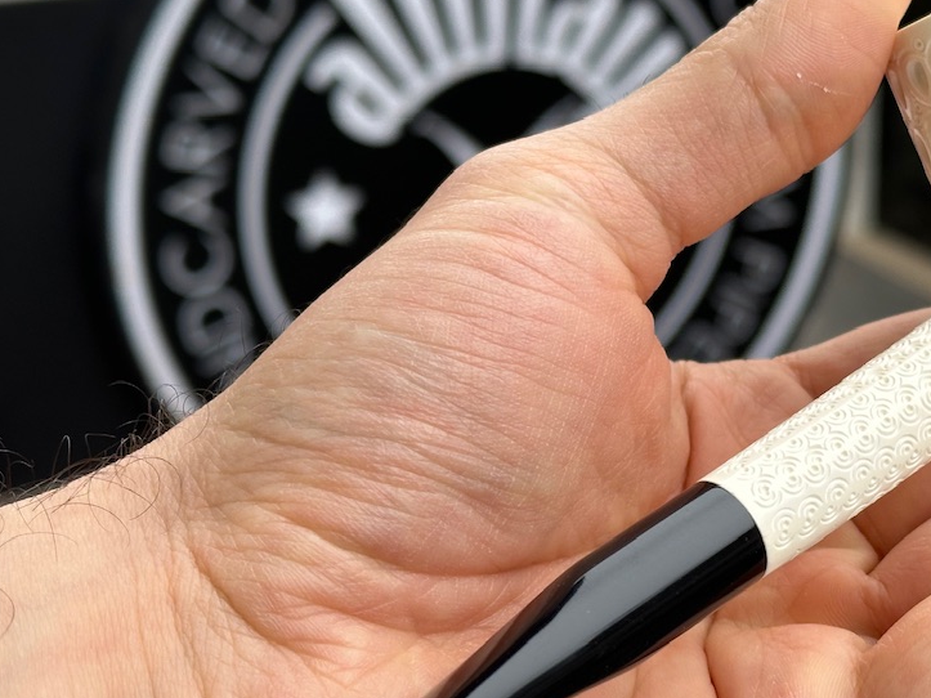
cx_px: 707
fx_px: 2286
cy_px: 376
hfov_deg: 22.8
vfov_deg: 17.4
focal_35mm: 85
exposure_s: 1/287
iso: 64
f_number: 1.78
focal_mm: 6.86
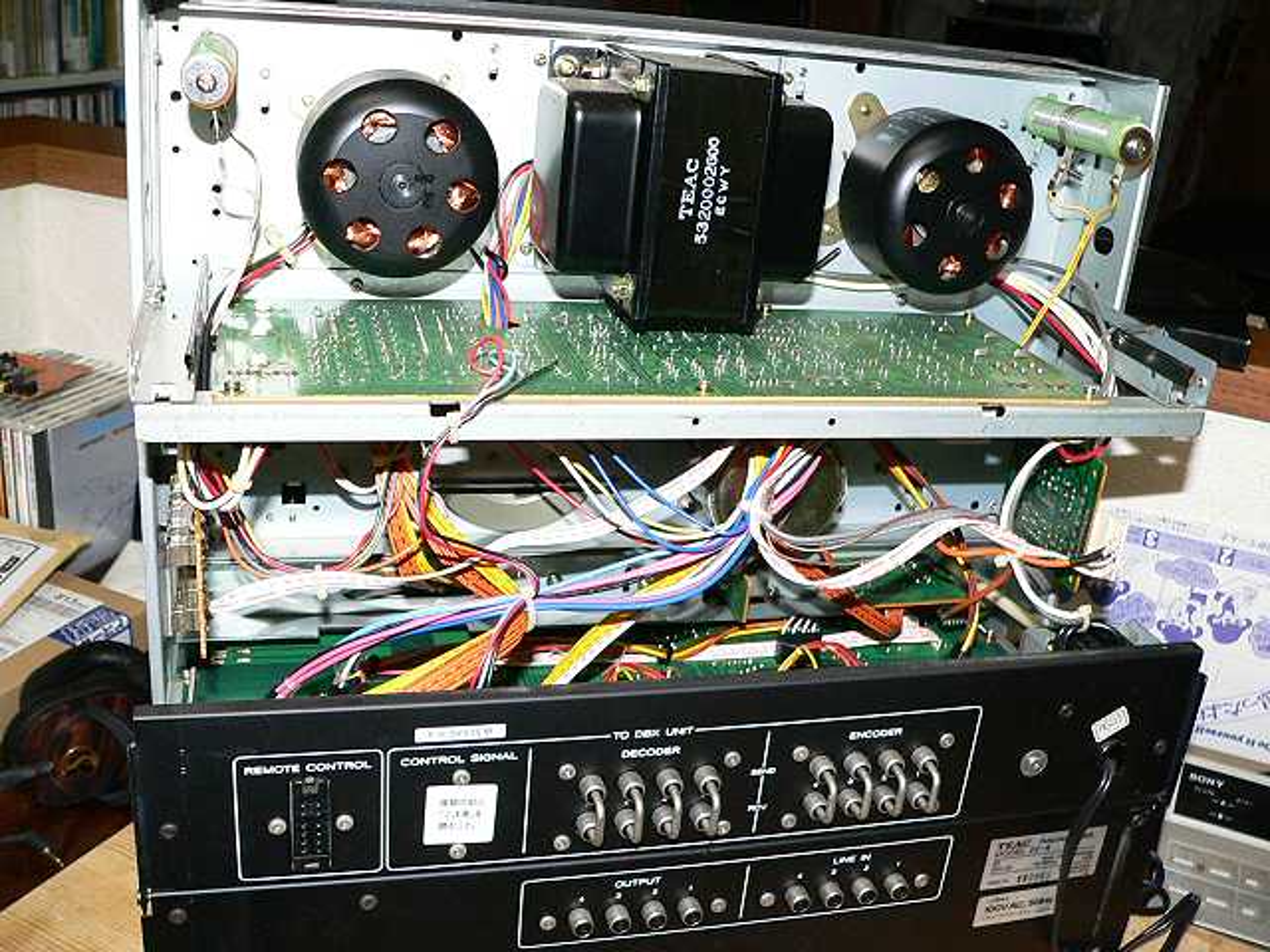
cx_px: 635
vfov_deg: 39.7
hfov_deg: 51.4
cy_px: 476
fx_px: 1321
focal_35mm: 36
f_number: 2.8
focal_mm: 6
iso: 400
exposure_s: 1/60
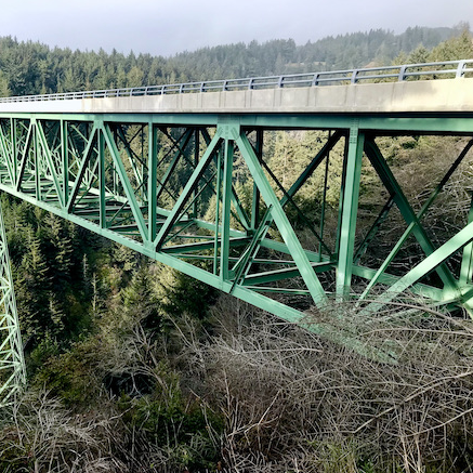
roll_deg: -0.5
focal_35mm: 34
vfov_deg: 48.4
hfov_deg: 47.7
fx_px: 526
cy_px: 240
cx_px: 162
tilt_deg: -12.9
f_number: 1.8
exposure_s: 1/766
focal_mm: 3.99
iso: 20
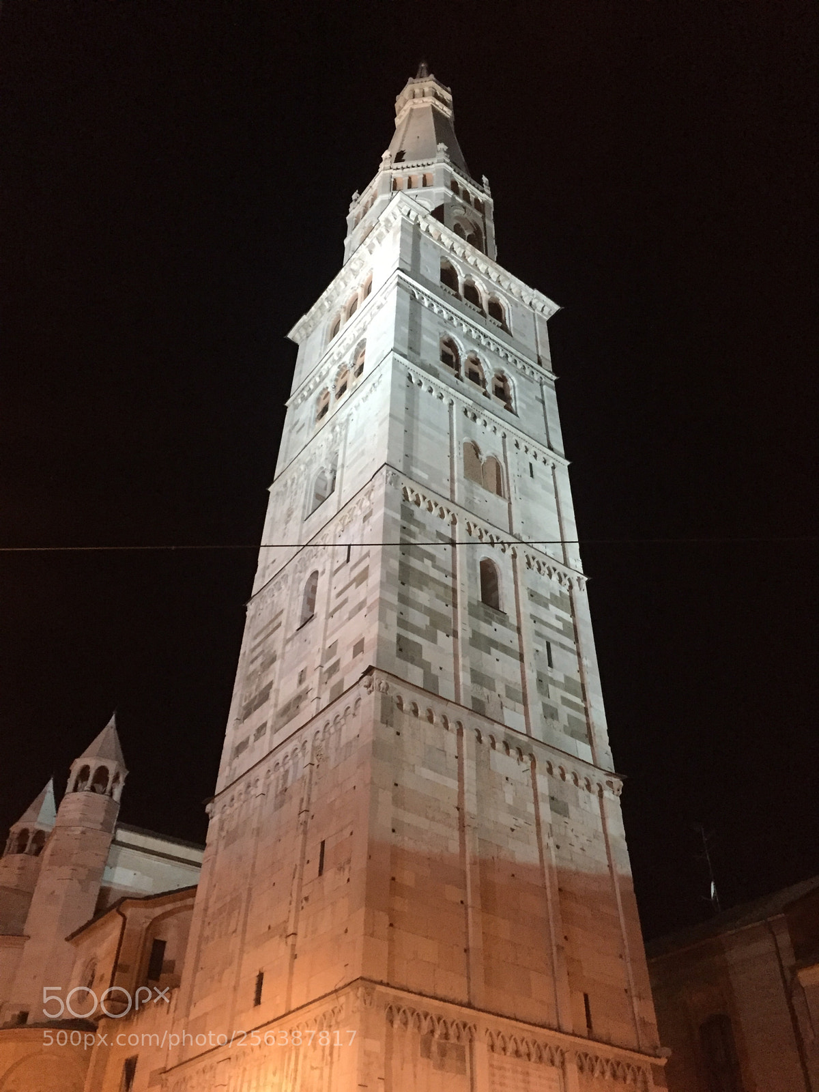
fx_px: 915
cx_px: 410
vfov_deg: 61.7
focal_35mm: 29
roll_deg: -0.9
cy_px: 546
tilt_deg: +43.2
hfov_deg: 48.2
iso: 320
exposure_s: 1/17
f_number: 2.2
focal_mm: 4.15
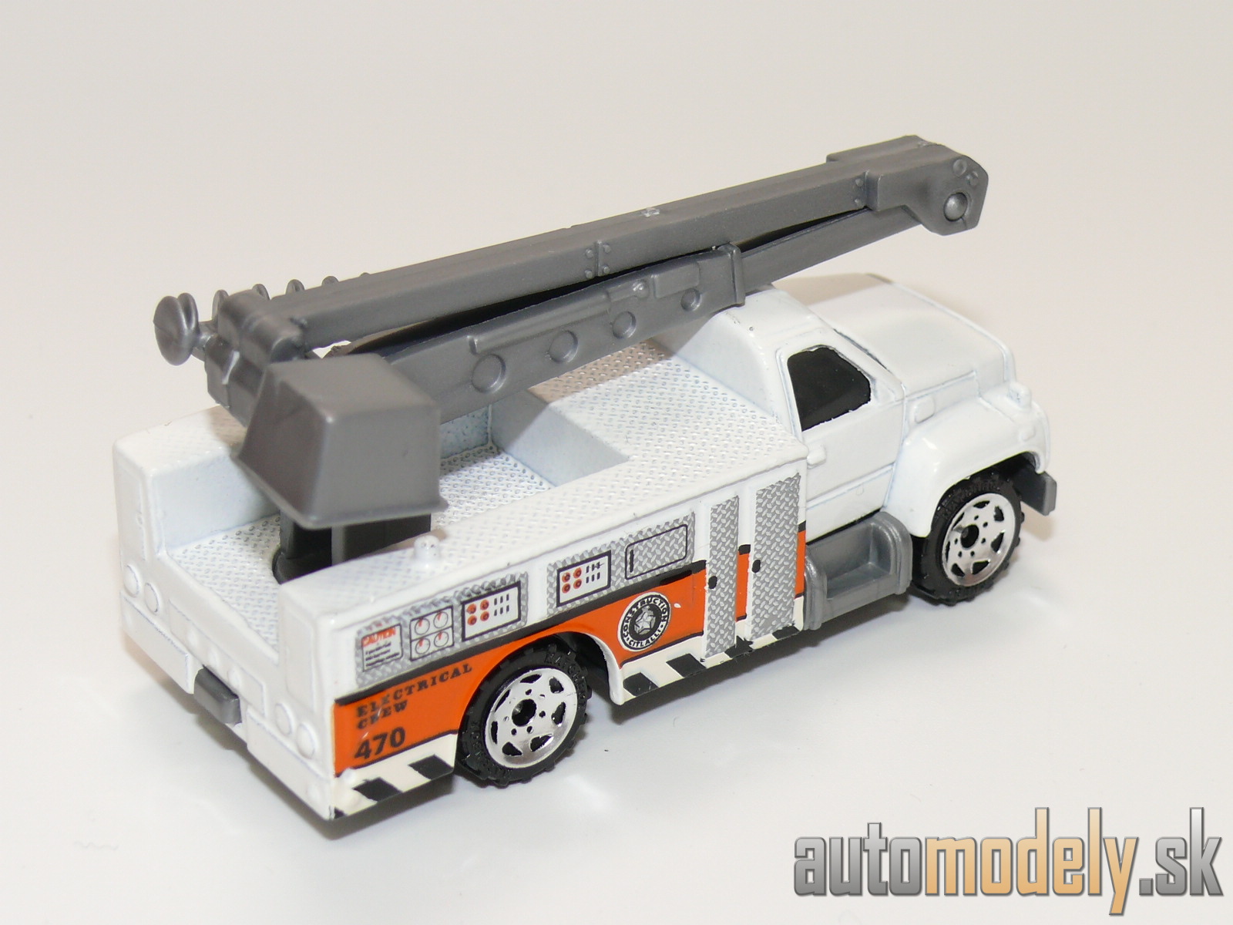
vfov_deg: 18.2
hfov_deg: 24.1
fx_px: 2885
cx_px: 616
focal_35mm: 81
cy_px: 462
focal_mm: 11.9
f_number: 4
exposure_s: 1/30
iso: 100
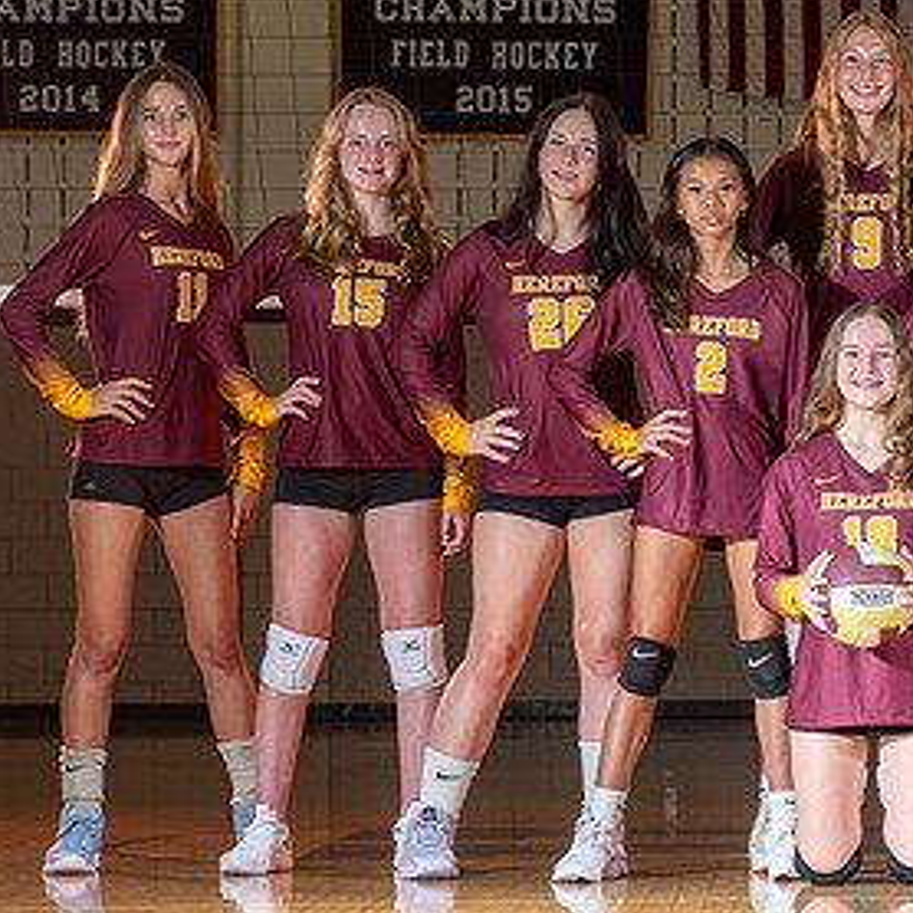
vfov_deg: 9.4
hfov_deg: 9.4
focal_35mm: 185
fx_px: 5520
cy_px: 267
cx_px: 1005
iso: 100
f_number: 6.3
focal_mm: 70
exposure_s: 1/160
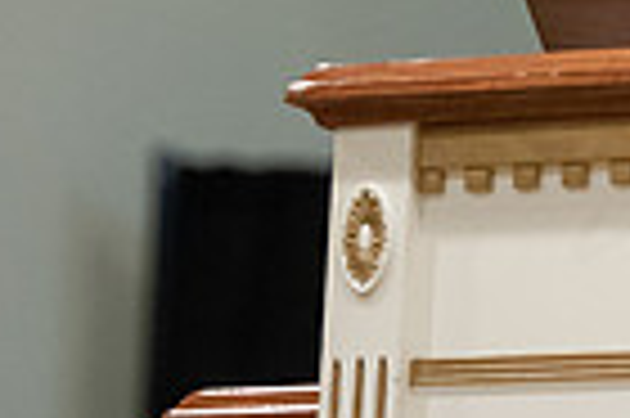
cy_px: 20
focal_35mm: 539
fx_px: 9421
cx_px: 1148
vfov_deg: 2.5
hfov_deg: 3.8
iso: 8000
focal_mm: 130
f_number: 2.8
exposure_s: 1/200
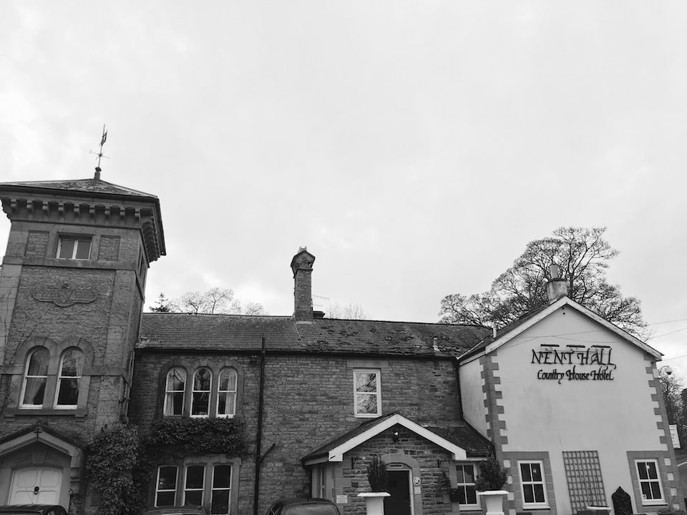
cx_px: 344
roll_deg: +1.1
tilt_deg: +20.9
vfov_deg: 48.2
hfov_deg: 61.7
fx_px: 576
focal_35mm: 29
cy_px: 258
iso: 25
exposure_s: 1/277
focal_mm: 4.15
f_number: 2.2
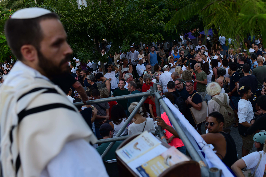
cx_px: 134
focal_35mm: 37
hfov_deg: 51.9
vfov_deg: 35.9
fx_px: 273
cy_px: 93
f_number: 4.5
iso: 400
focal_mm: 35
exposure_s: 1/250
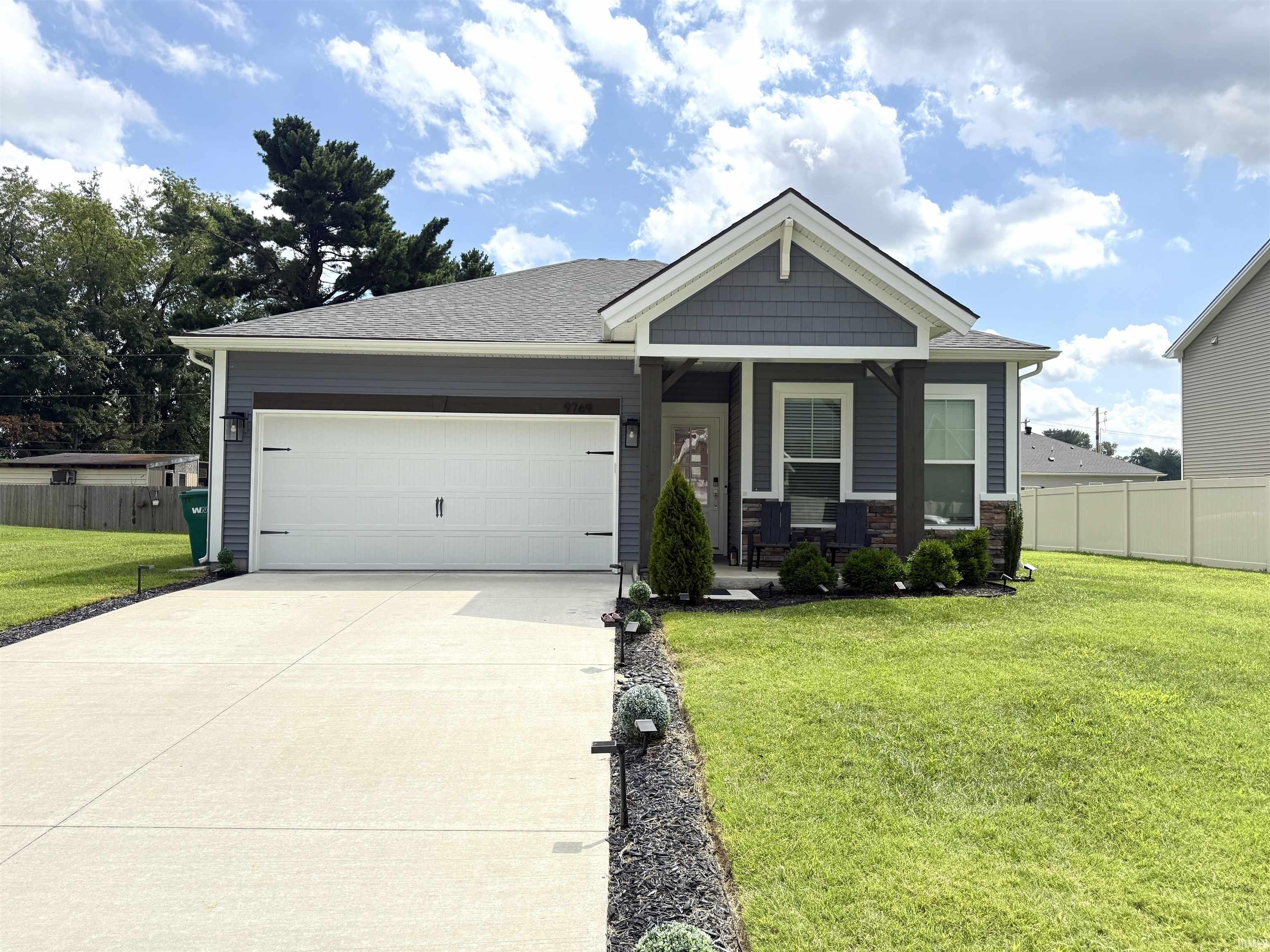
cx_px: 635
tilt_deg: +1.5
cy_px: 476
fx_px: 881
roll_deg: -1.2
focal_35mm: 24
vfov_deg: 56.8
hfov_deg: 71.6
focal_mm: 6.76
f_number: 1.78
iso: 100
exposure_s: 1/4975
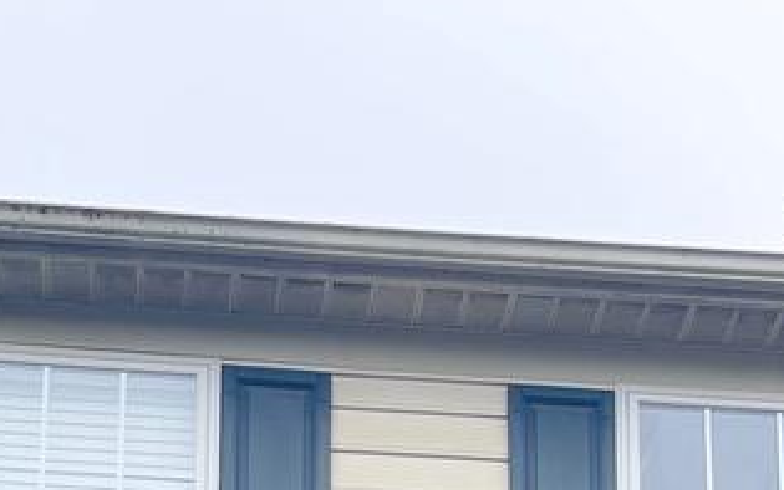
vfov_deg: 9.6
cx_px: 503
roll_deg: +1.3
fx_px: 2586
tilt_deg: +16.6
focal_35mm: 121
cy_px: 1159
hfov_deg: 17.2
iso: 32
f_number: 1.6
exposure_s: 1/2288
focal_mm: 5.1
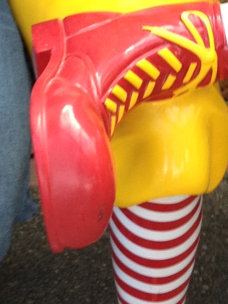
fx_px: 1493
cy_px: -124
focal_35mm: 170
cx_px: 68
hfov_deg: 8.7
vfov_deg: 11.2
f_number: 2.4
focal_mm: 4.28
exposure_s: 1/120
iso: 50
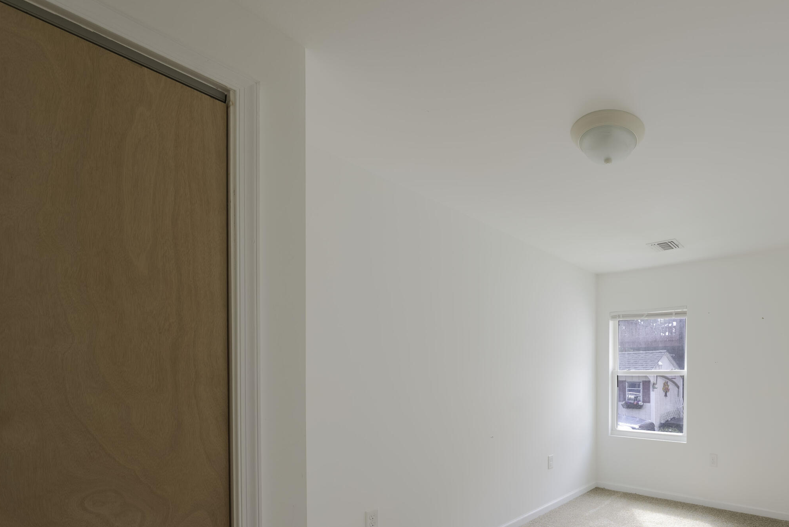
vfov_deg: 64.3
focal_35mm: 18
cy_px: 381
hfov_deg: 83.2
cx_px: 587
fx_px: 395
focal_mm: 12
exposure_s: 2
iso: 100
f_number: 7.1
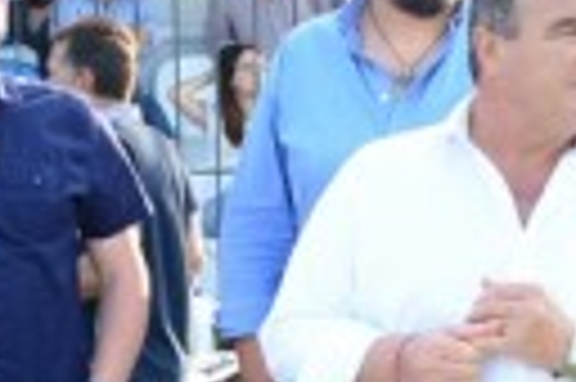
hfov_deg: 10.8
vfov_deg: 7.4
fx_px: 2956
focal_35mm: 185
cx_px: -238
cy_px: 409
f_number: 6.3
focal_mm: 24
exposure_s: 1/500
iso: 1600
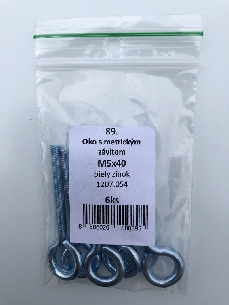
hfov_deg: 49.7
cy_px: 152
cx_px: 114
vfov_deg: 63.4
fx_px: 247
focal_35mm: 28
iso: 20
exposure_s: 1/1548
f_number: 1.8
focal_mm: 4
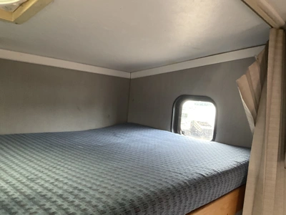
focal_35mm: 29
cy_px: 108
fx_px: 240
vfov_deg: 48.2
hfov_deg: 61.7
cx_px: 143
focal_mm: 3
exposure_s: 1/48
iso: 320
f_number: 1.8
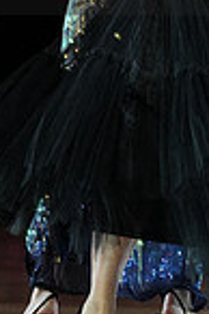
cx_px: 180
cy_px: -56
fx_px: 6930
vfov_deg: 2.6
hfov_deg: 1.7
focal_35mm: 794
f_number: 2.8
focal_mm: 200
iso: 800
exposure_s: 1/800
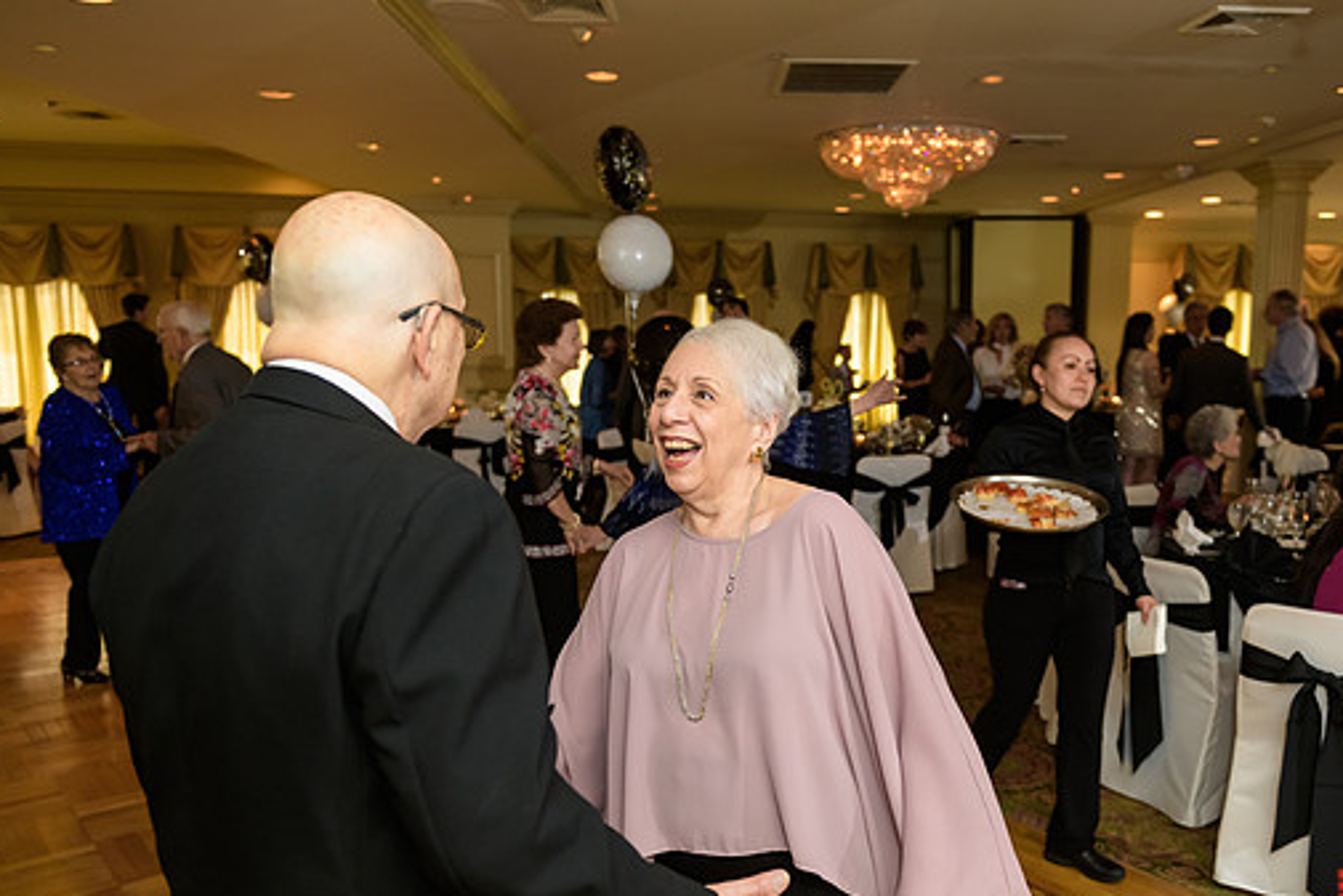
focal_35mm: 31
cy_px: 493
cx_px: 755
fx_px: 1157
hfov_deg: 60.1
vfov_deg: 42.3
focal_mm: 27
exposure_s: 1/125
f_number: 3.2
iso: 1000
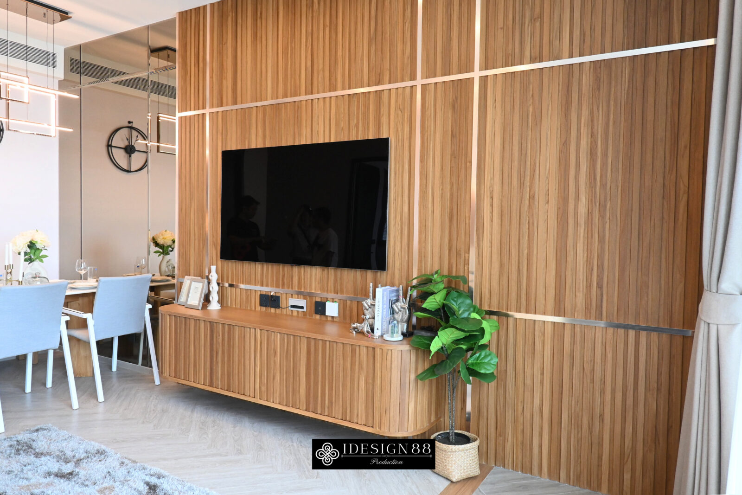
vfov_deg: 53.1
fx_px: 495
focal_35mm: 24
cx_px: 371
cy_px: 248
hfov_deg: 73.7
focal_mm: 16
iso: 1600
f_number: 8
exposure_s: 1/40
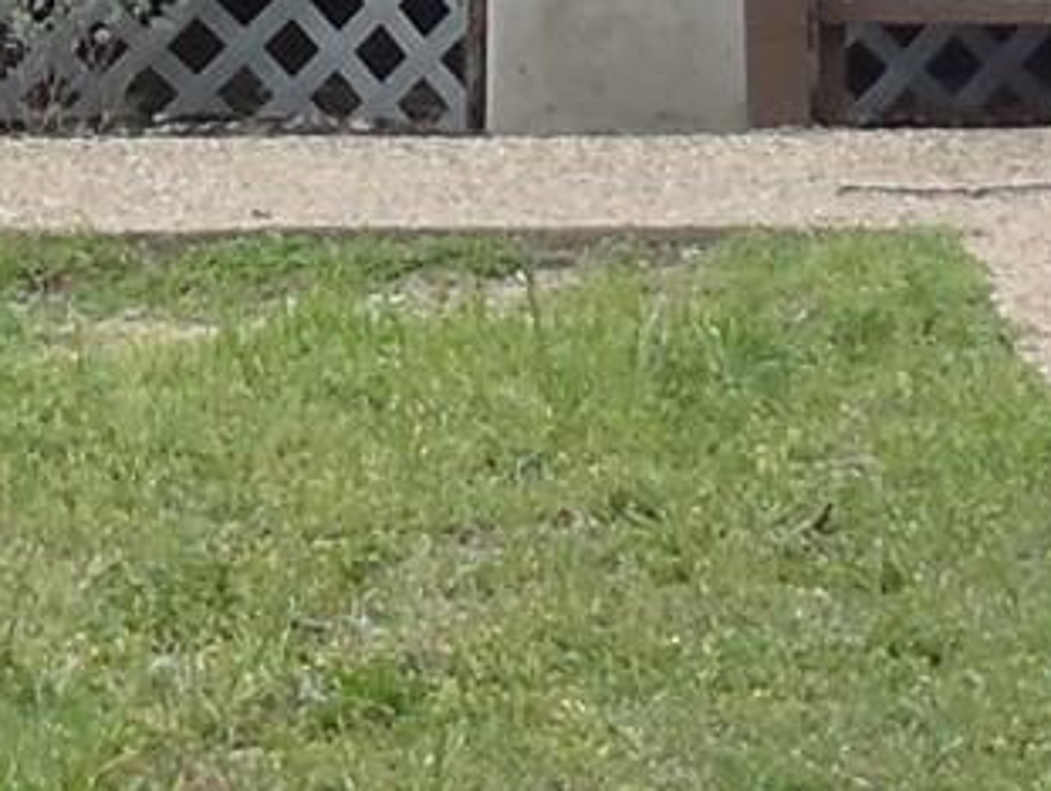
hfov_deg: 7.5
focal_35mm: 263
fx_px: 7994
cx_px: 990
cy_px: -1440
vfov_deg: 5.4
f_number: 4.7
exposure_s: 1/200
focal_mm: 7.28
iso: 80
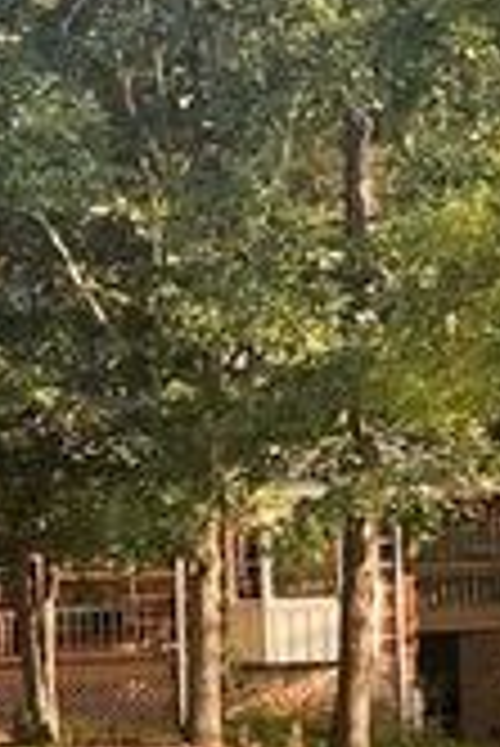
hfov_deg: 11.3
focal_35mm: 121
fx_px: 2515
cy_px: 673
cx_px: 68
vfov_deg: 16.7
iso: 16
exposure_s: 1/159
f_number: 1.8
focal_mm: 3
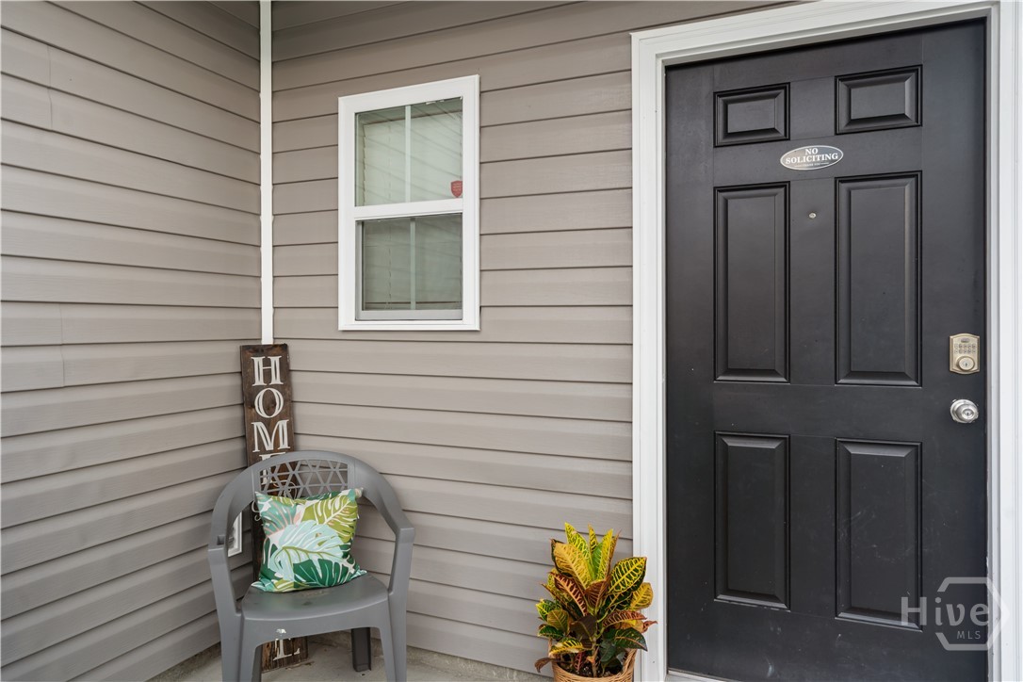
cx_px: 512
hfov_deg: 73.7
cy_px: 341
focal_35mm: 24
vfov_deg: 53.1
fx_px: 682
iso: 250
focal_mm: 24
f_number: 8
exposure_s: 1/30
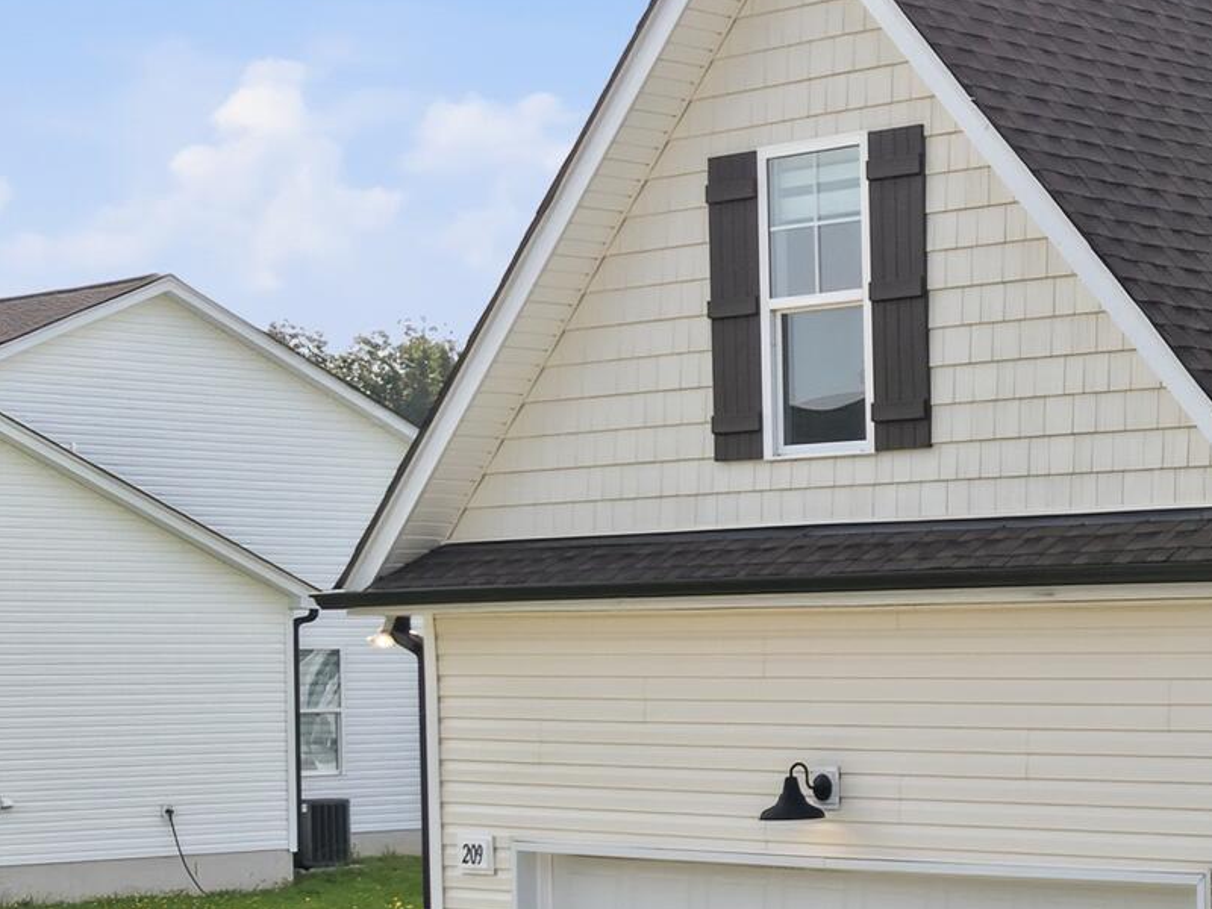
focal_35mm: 90
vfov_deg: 16.3
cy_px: 717
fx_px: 3151
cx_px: 1567
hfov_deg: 20.0
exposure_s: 1/1600
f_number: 1.8
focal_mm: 8.7
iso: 100
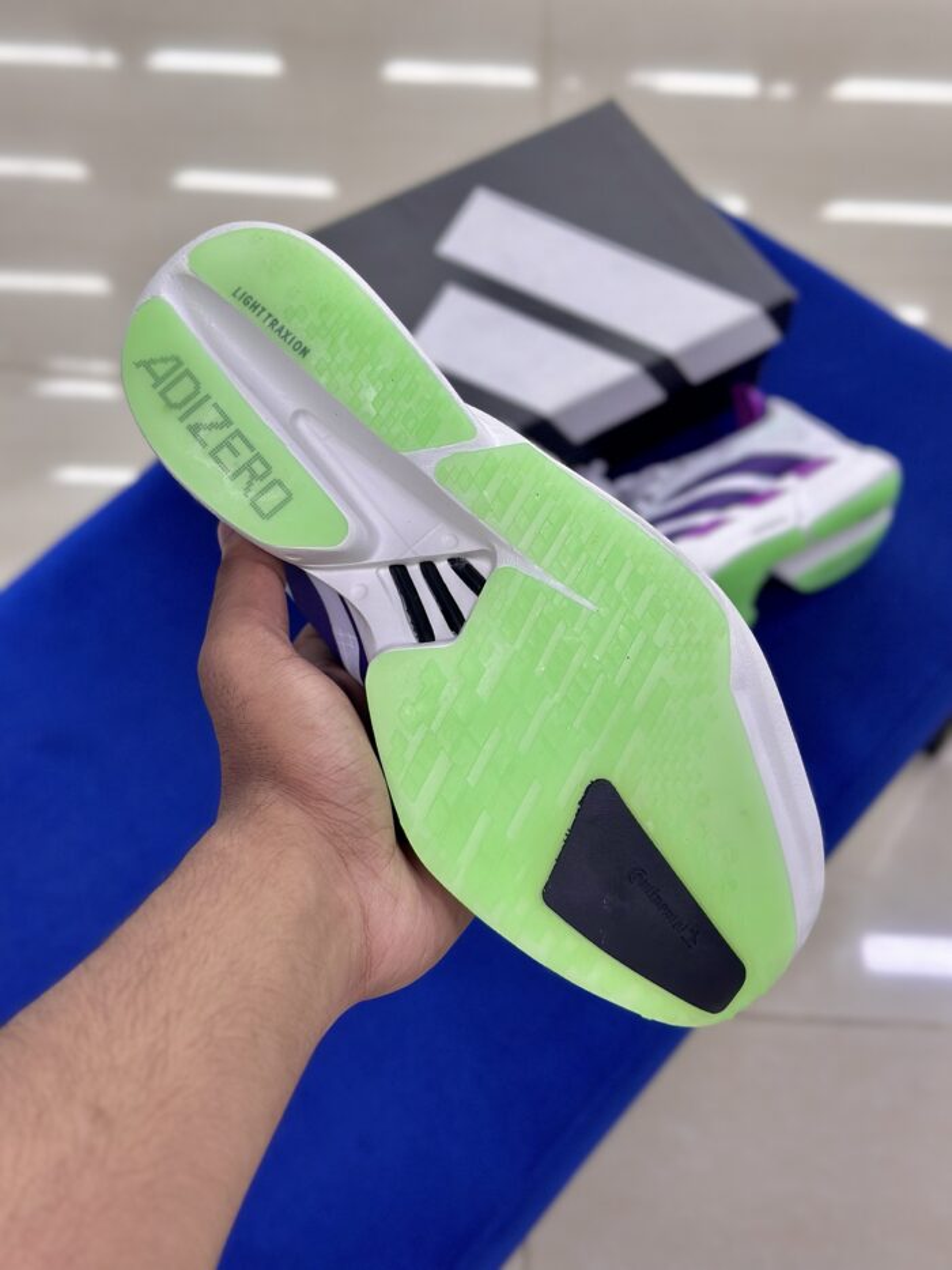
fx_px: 1760
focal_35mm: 48
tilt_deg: -59.1
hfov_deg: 30.3
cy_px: 635
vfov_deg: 39.7
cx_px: 476
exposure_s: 1/138
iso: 64
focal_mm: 6.86
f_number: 1.78
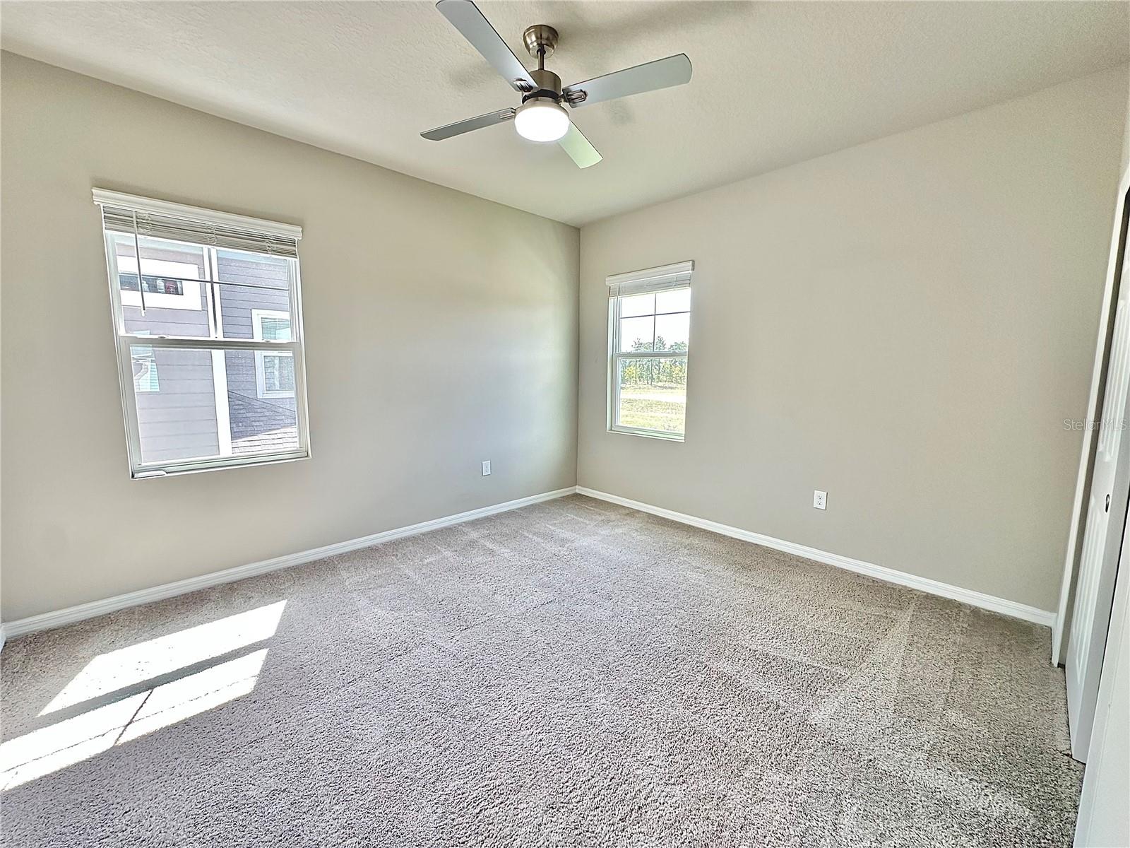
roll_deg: -0.2
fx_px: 457
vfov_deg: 85.7
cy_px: 424
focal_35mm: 14
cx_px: 565
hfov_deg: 102.1
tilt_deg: -5.7
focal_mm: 2.22
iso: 160
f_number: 2.2
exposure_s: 1/120
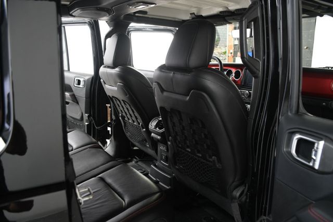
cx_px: 166
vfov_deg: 43.6
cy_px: 111
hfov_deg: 62.0
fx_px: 277
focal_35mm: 30
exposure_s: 1/160
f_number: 3.5
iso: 100
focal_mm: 20
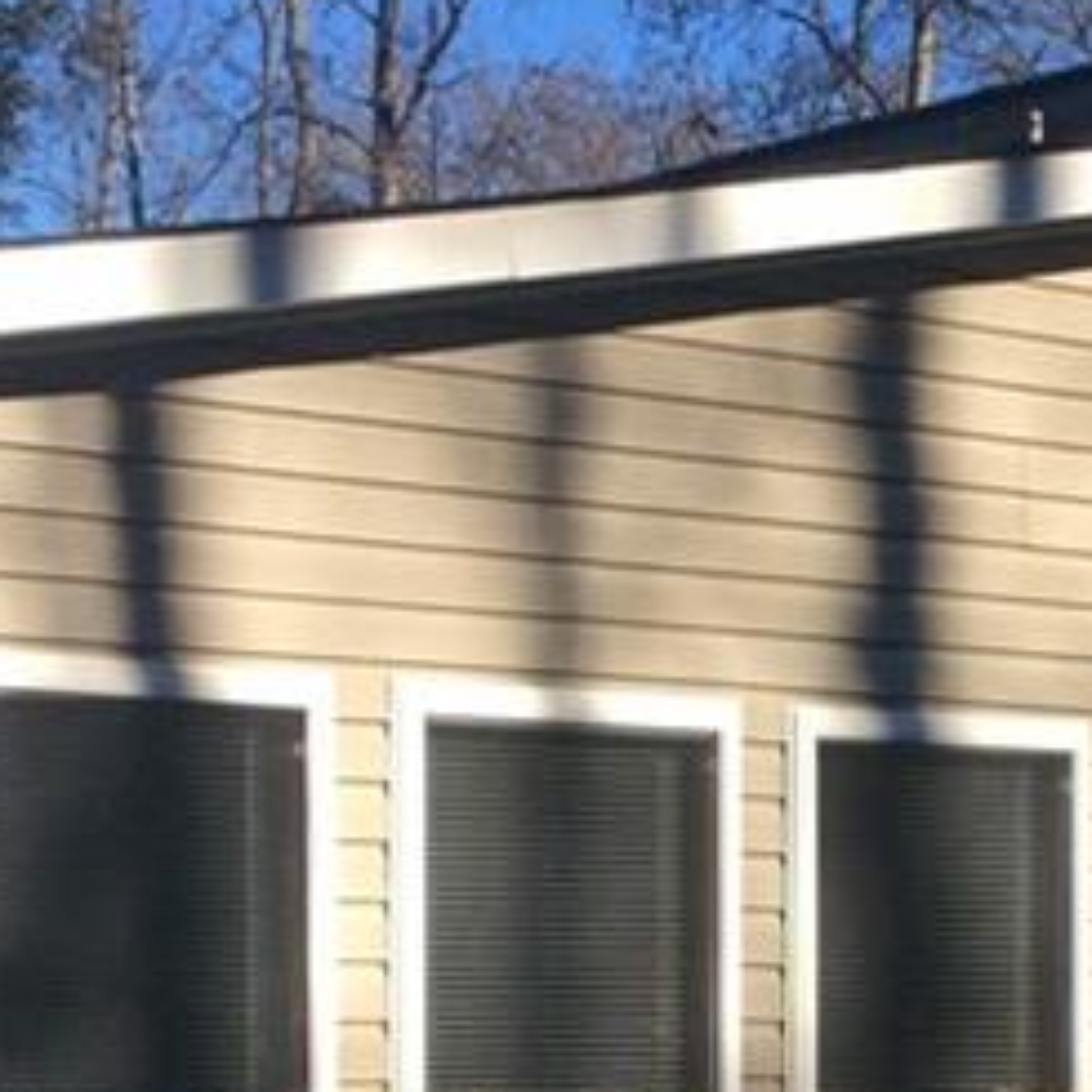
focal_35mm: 118
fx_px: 4211
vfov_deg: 14.4
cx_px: 900
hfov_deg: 14.7
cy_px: 1217
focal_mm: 3.3
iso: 32
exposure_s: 1/953
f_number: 2.4
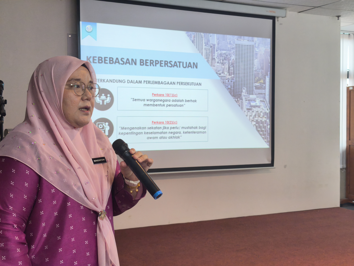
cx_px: 177
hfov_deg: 41.2
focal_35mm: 46
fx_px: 470
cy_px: 133
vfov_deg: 31.5
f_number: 1.6
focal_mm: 6.57
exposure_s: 1/100
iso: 250
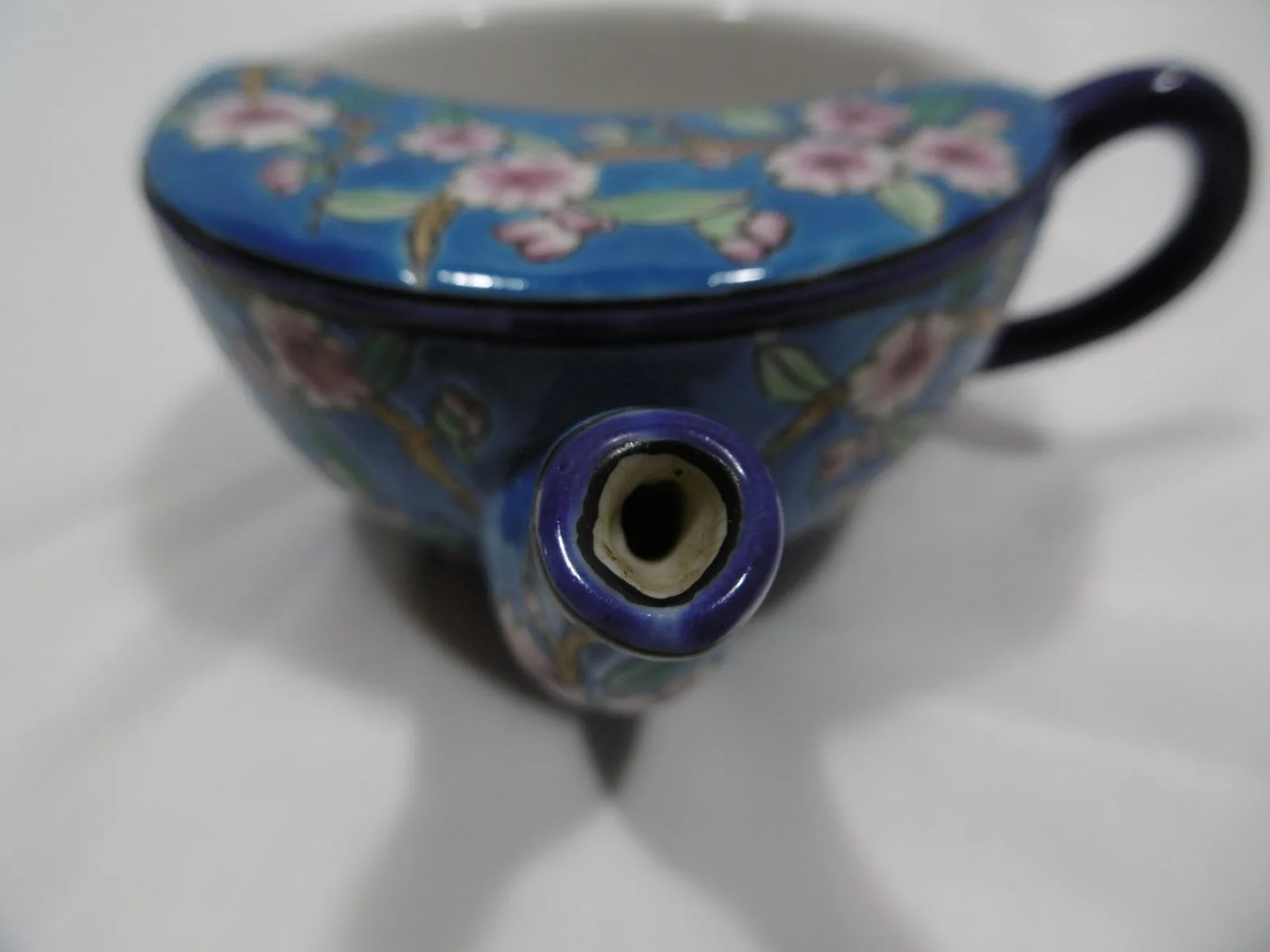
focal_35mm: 24
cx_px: 635
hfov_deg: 71.6
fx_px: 881
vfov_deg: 56.8
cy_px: 476
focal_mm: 4.3
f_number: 3.1
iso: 100
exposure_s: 1/30
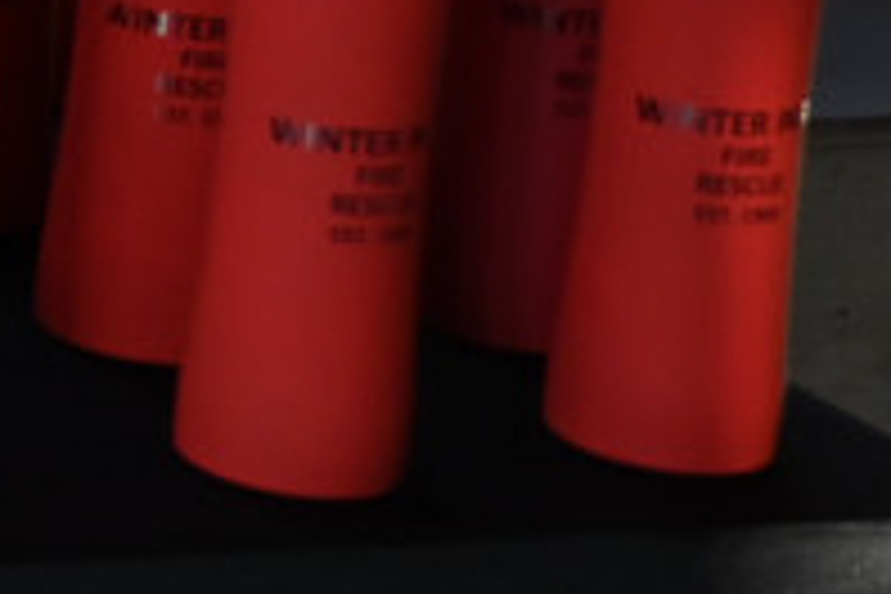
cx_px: -2187
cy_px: -603
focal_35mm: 233
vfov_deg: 5.8
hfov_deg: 7.3
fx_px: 5766
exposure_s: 1/250
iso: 320
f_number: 4.2
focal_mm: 32
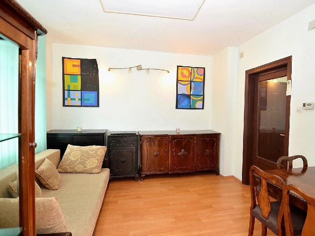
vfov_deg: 69.9
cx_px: 171
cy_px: 119
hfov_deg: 85.8
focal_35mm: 19
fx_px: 169
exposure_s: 1/60.2
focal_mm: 11
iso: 400
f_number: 2.8
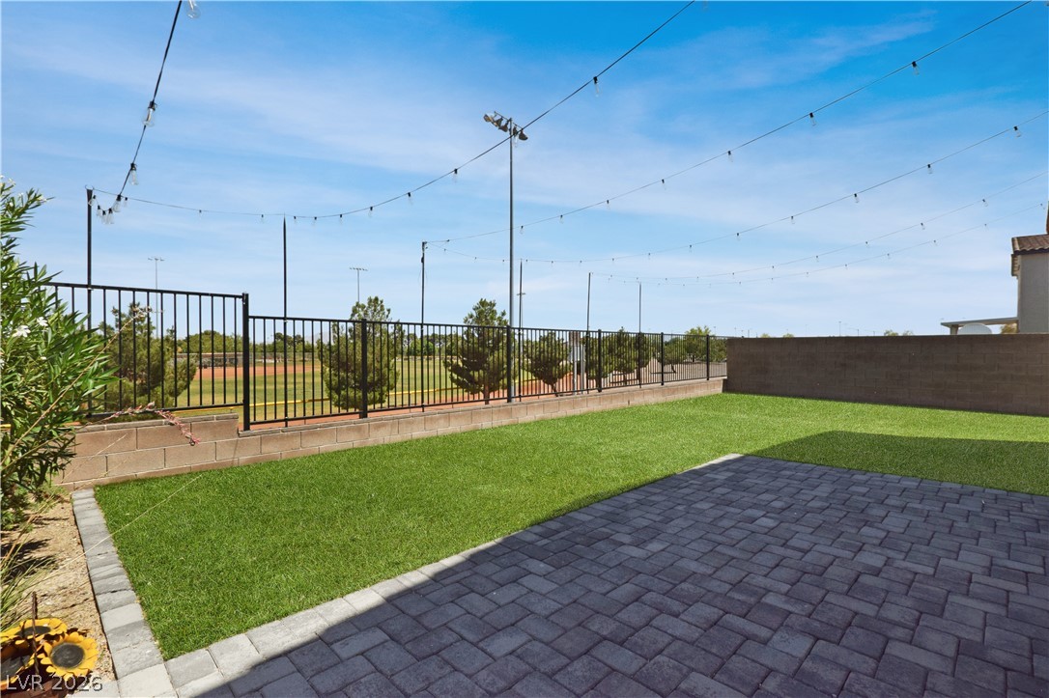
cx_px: 524
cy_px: 349
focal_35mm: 15
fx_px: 437
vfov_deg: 77.3
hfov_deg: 100.4
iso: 400
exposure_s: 1/640
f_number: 8
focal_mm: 10
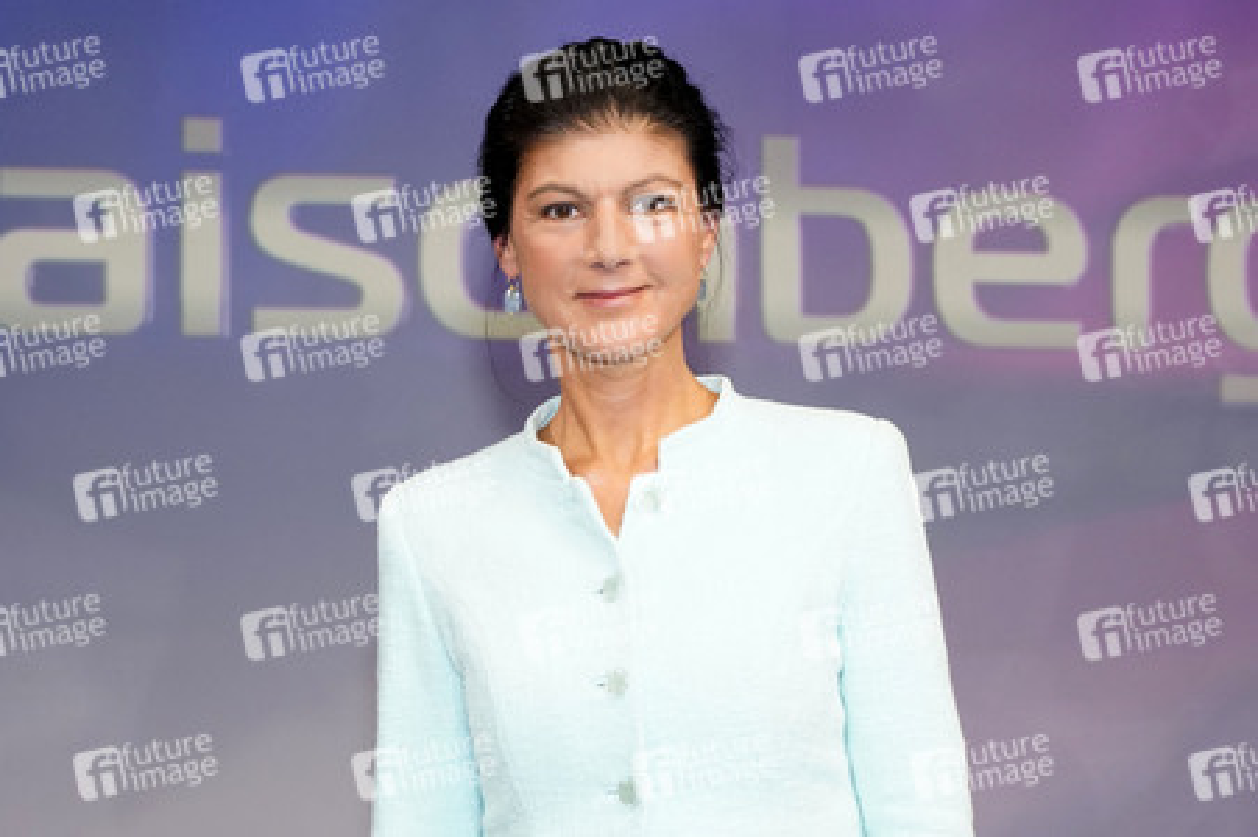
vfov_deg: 35.0
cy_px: 418
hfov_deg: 50.7
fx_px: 1327
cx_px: 629
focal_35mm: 38
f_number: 5
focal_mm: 38
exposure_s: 1/125
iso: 2000
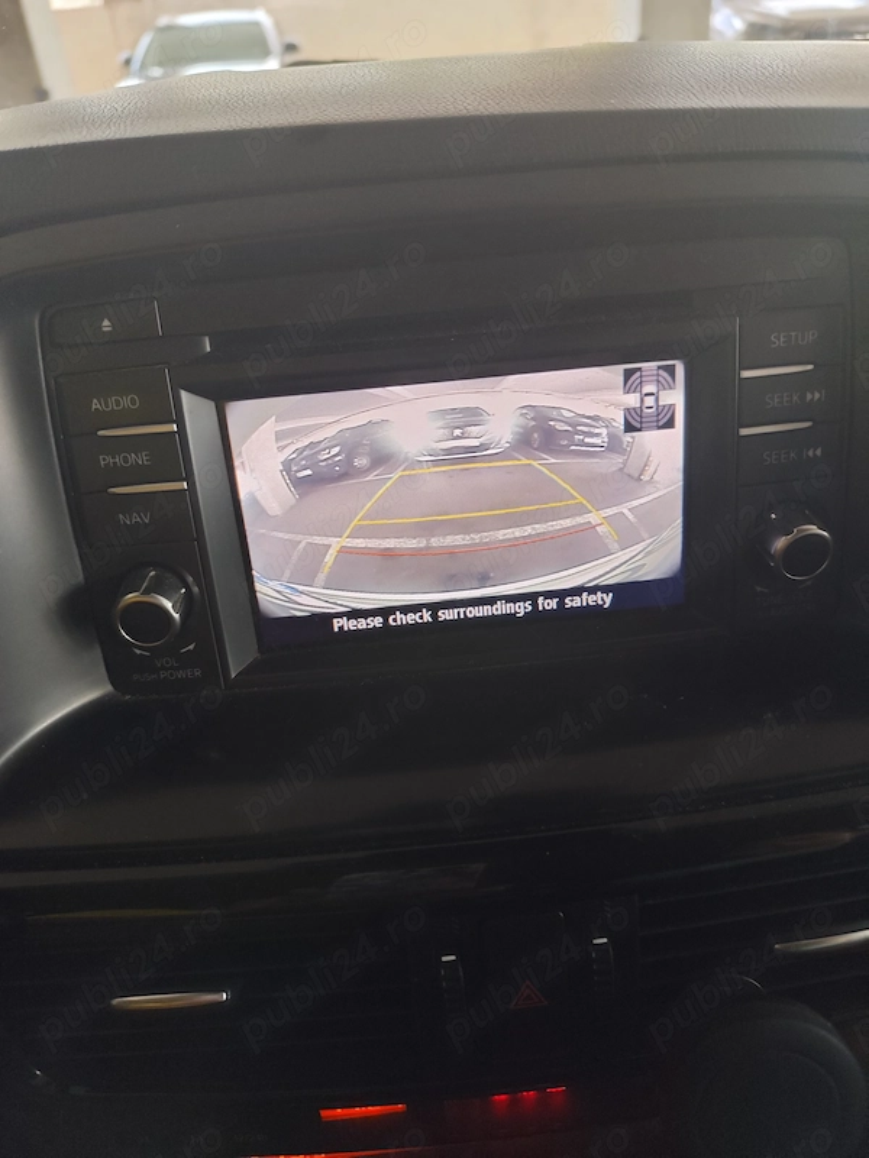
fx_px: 770
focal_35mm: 23
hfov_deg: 58.9
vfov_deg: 73.9
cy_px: 579
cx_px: 434
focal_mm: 6.19
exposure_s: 1/100
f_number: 1.65
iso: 250
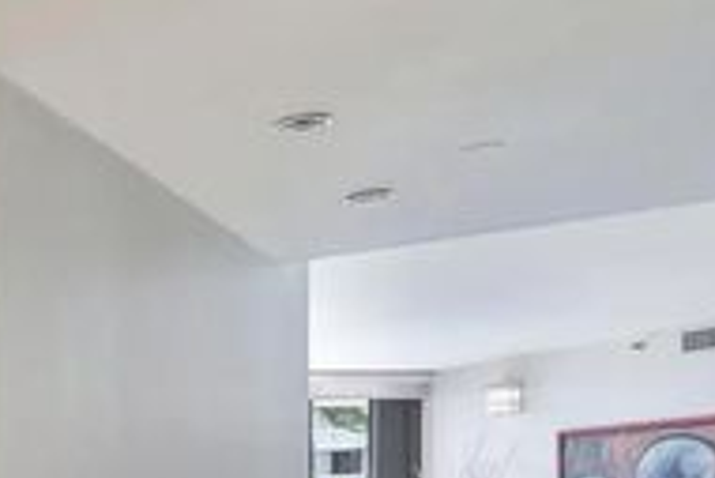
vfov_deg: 22.6
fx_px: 1107
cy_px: 559
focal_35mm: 56
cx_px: -354
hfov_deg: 26.3
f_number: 13
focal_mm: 16.5
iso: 640
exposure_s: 1/6
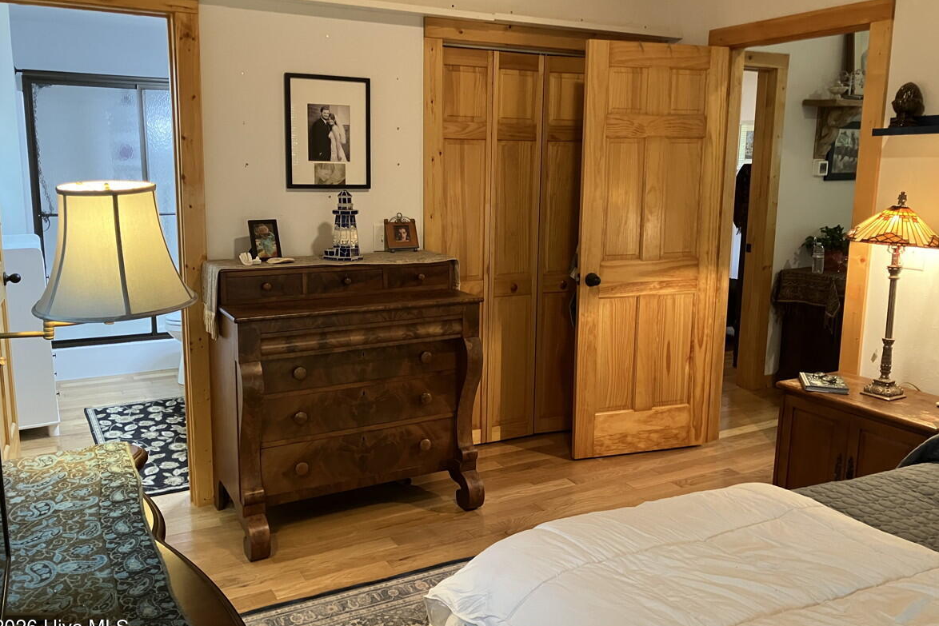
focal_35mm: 30
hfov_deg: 61.9
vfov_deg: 43.6
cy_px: 297
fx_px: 783
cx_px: 458
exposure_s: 1/40
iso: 320
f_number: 1.8
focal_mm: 3.99
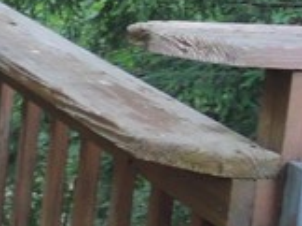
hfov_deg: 8.4
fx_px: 1707
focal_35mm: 196
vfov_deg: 7.5
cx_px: -628
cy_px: -13
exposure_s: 1/30
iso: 400
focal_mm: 6.6
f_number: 3.2
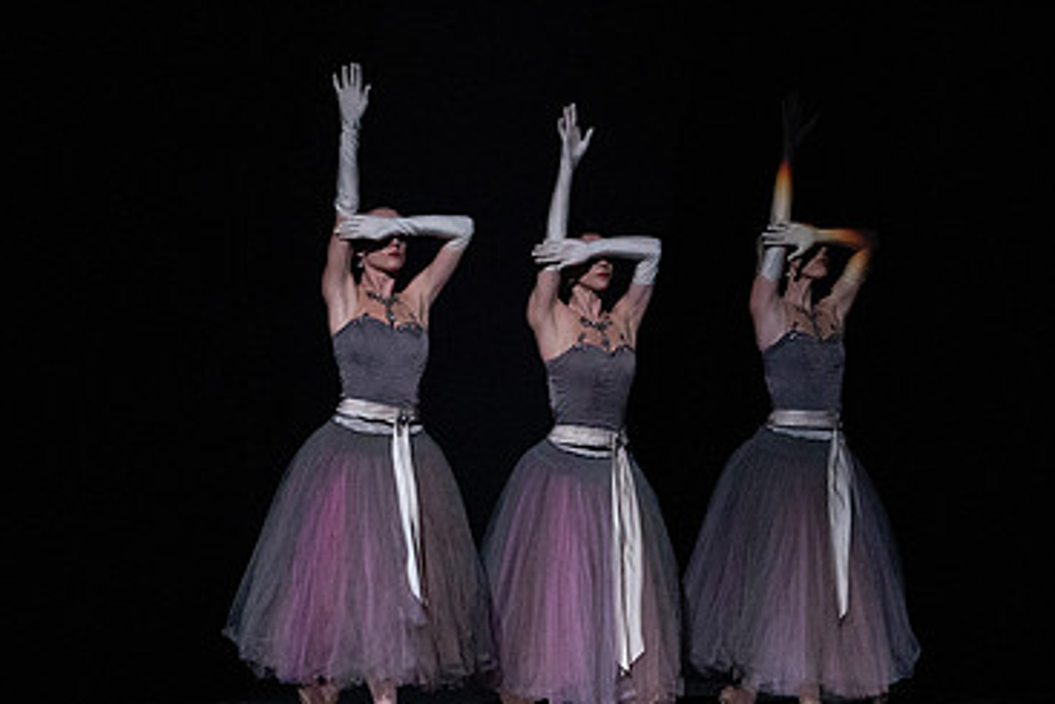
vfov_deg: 4.4
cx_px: 621
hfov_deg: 6.5
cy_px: 473
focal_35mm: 316
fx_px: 9264
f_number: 2.8
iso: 20000
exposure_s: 1/400
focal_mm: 200
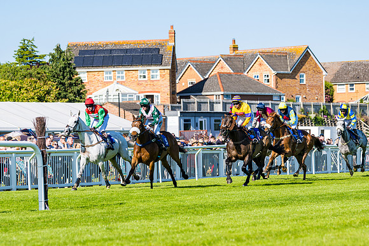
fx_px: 1772
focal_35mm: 173
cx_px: 166
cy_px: 172
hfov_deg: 11.9
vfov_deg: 7.9
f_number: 4
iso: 100
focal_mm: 110
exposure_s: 1/1600
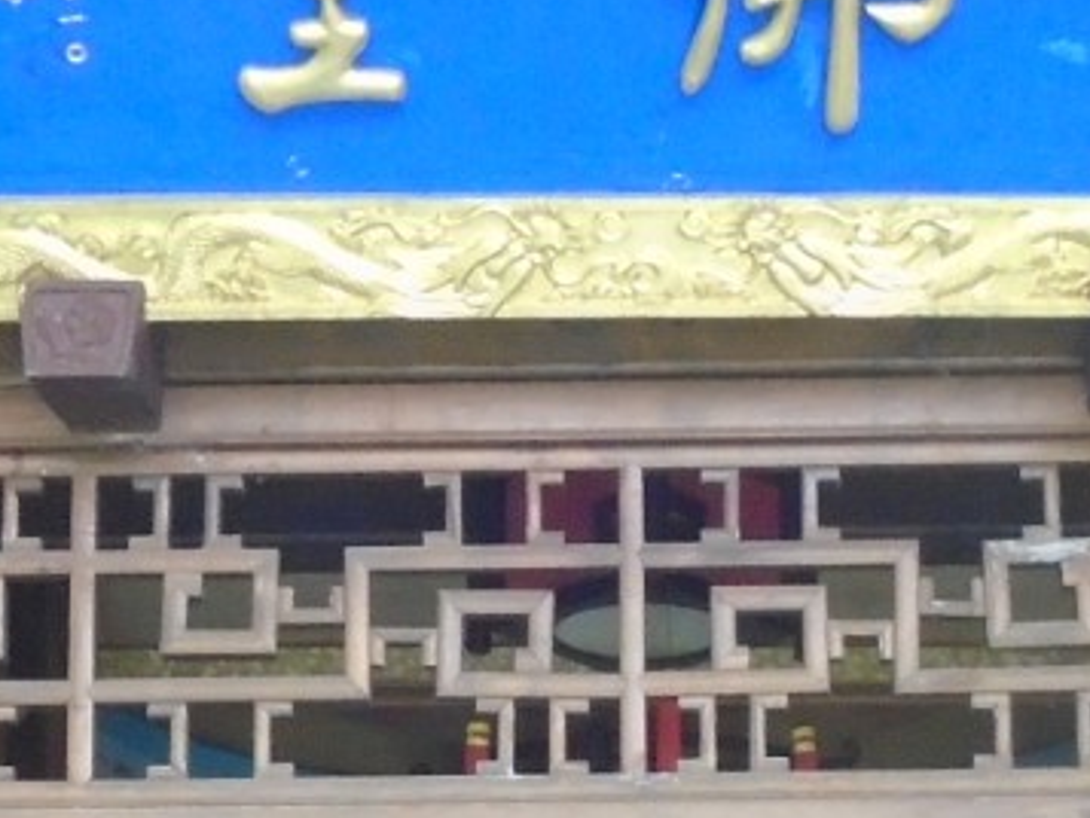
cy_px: 968
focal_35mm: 102
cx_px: 644
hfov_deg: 19.2
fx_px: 3213
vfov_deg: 14.1
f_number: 3.2
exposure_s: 1/25
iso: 400
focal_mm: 4.6
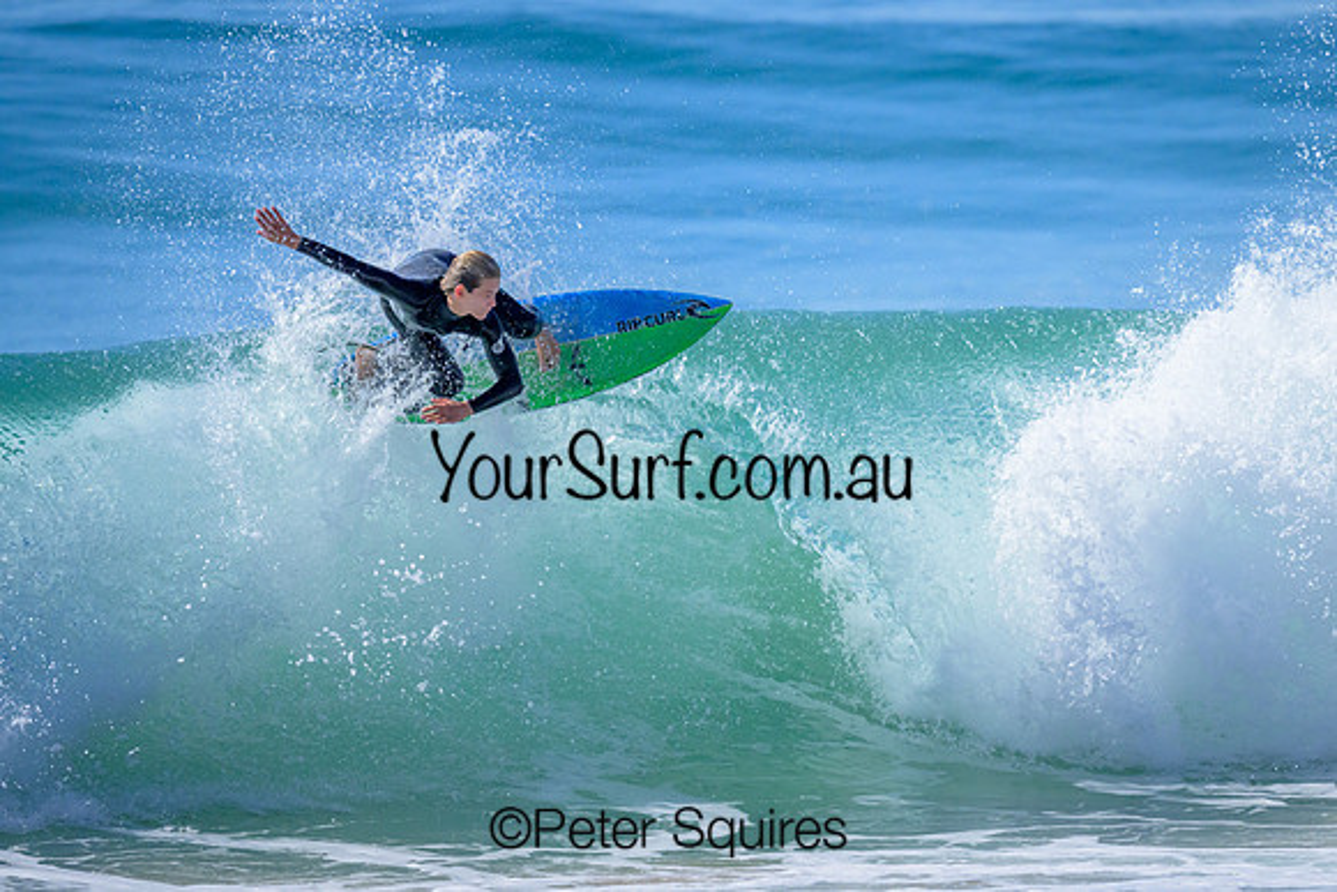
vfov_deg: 1.7
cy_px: 446
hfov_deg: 2.6
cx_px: 668
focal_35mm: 800
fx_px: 29717
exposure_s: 1/2000
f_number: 6.3
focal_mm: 800
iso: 2800
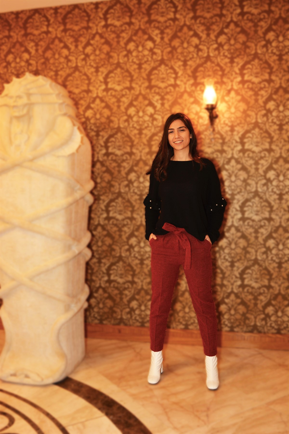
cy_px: 217
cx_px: 144
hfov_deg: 36.9
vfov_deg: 53.1
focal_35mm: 36
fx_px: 433
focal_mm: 24
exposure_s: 1/60
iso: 250
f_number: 2.8
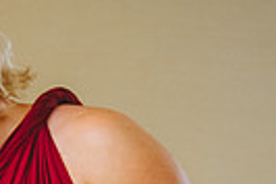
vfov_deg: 5.4
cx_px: -220
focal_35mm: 253
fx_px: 1942
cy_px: 270
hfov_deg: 7.9
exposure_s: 1/50
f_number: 3.5
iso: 1250
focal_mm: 58
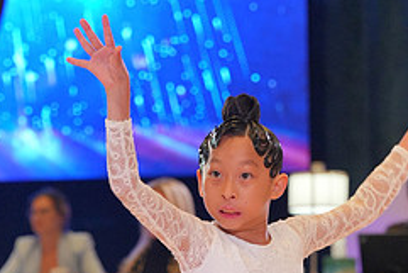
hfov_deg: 6.2
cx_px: 238
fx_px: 3787
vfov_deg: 4.1
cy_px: 437
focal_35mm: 334
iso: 3200
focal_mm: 139
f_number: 5.6
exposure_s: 1/400
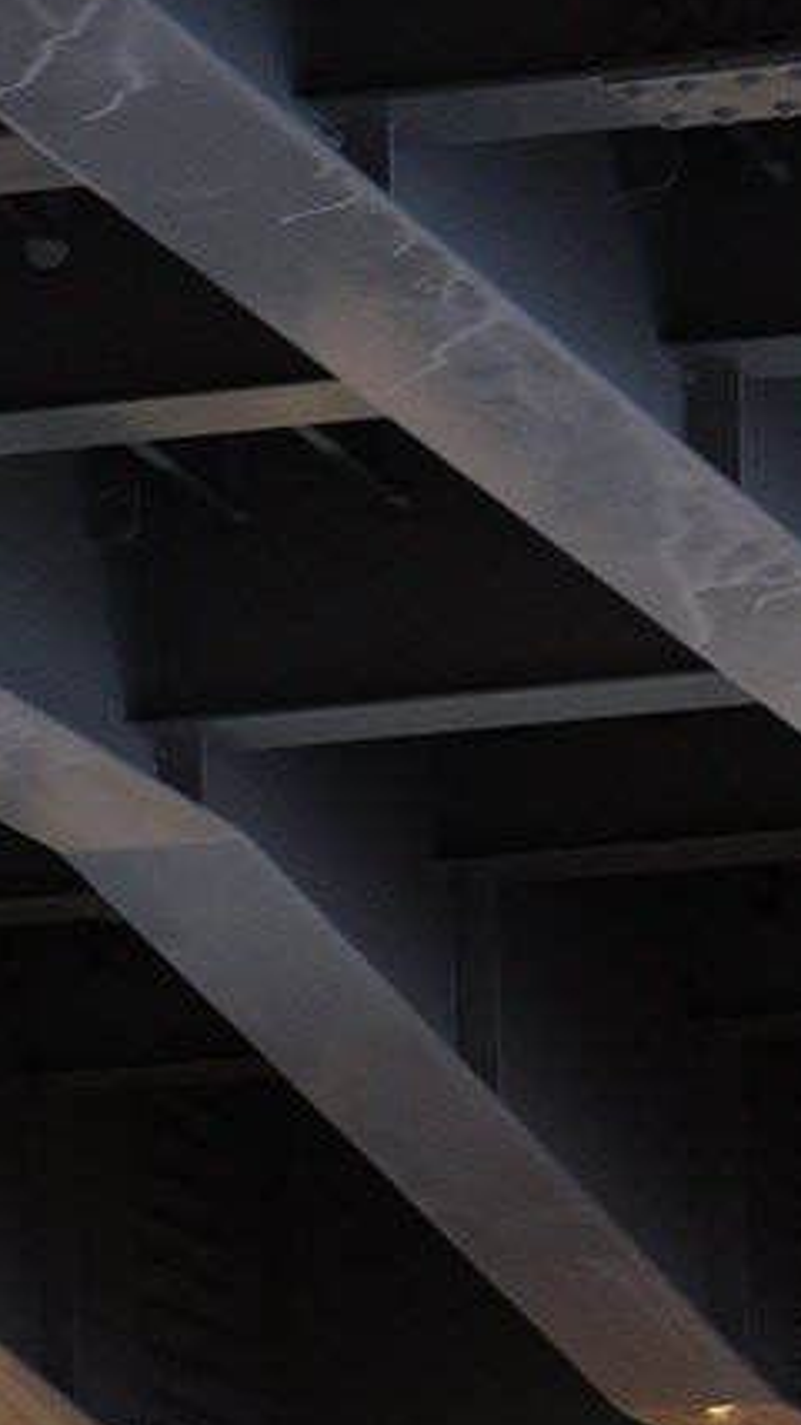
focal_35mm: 216
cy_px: 2221
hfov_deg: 5.5
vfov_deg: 9.7
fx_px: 8161
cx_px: 1328
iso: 1250
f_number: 2
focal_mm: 43
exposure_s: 1/80
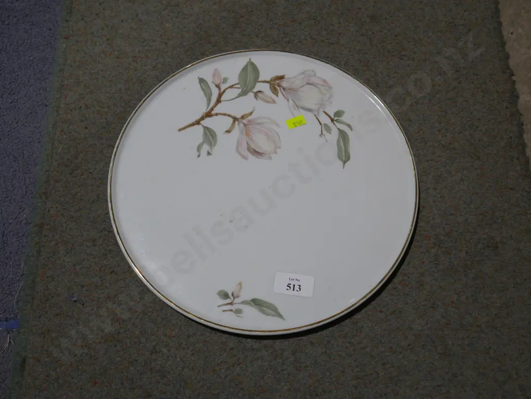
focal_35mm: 38
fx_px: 583
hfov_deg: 49.0
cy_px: 200
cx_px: 266
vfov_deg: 37.7
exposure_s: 1/100
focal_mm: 19
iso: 200
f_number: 4.1
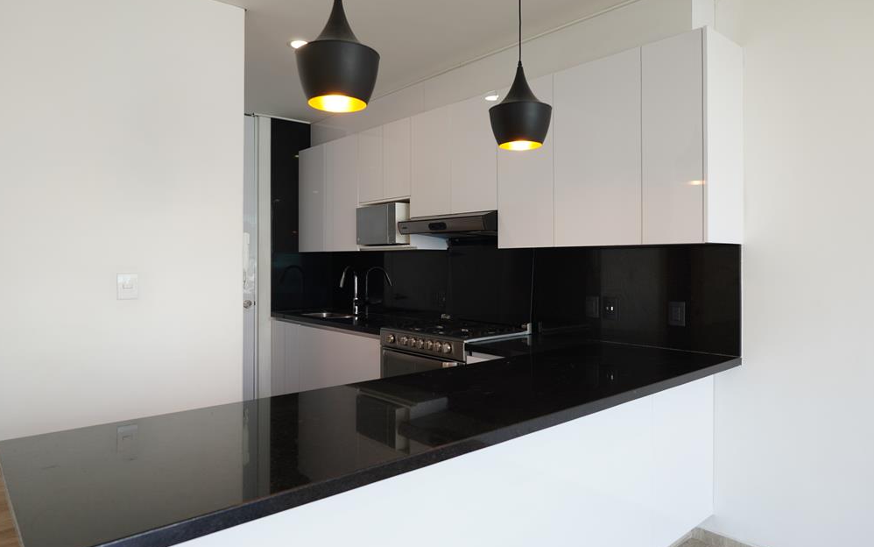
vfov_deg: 52.0
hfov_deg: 75.9
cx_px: 439
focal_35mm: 24
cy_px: 262
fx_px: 560
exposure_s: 1/40
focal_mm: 15
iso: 100
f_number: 3.5
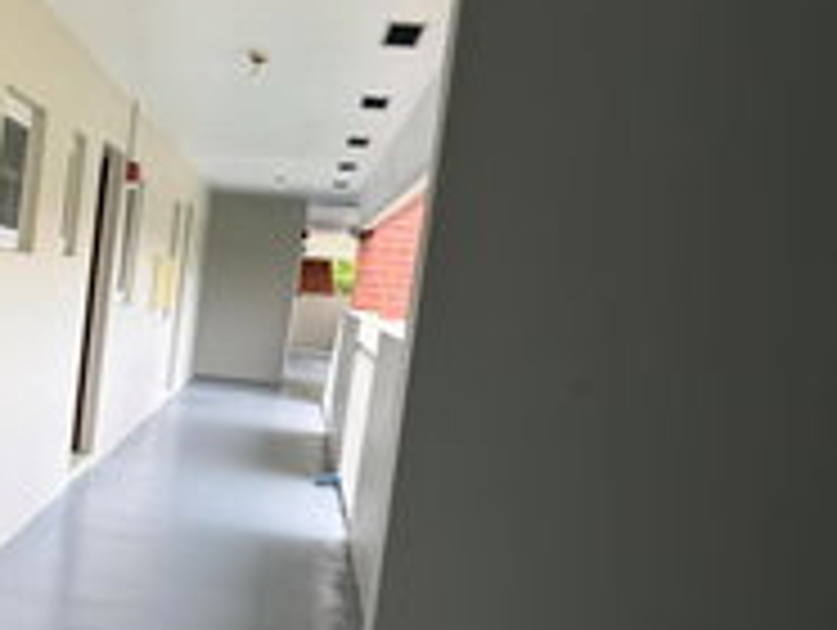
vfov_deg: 26.4
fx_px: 1332
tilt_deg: -7.6
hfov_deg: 31.3
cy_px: 446
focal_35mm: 55
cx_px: -65
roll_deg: -6.2
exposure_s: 1/419
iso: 80
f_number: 1.78
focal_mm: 6.76
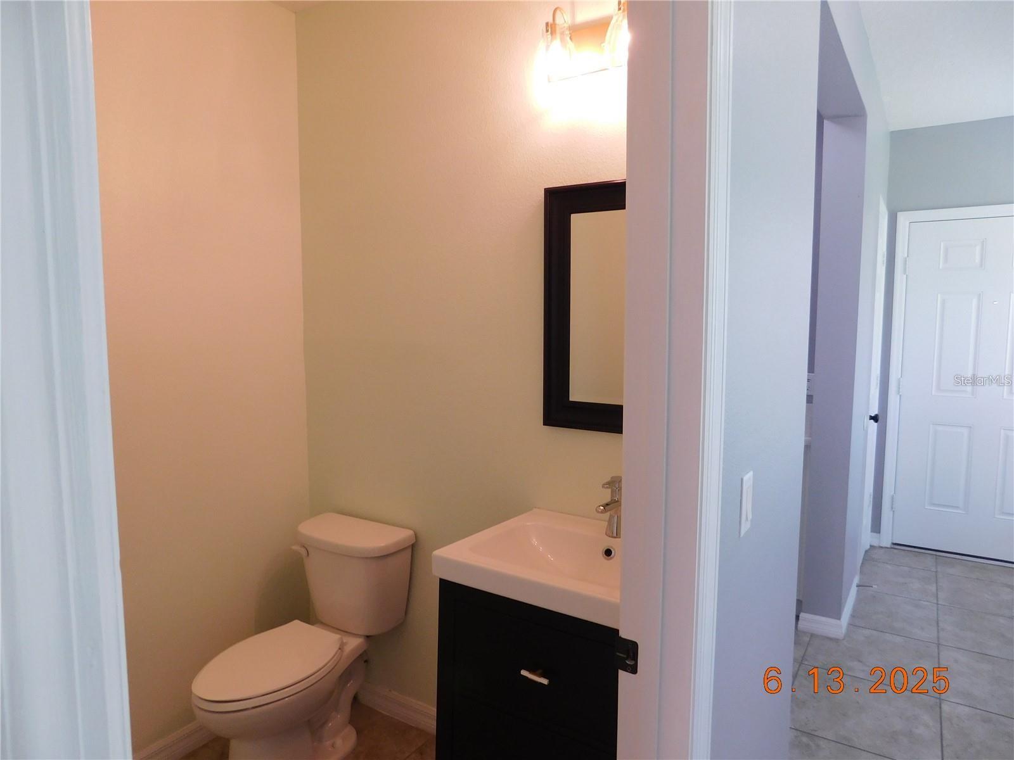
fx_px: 674
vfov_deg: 58.9
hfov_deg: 73.9
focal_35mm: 23
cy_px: 380
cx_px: 507
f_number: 3
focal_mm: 4
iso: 160
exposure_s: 1/30
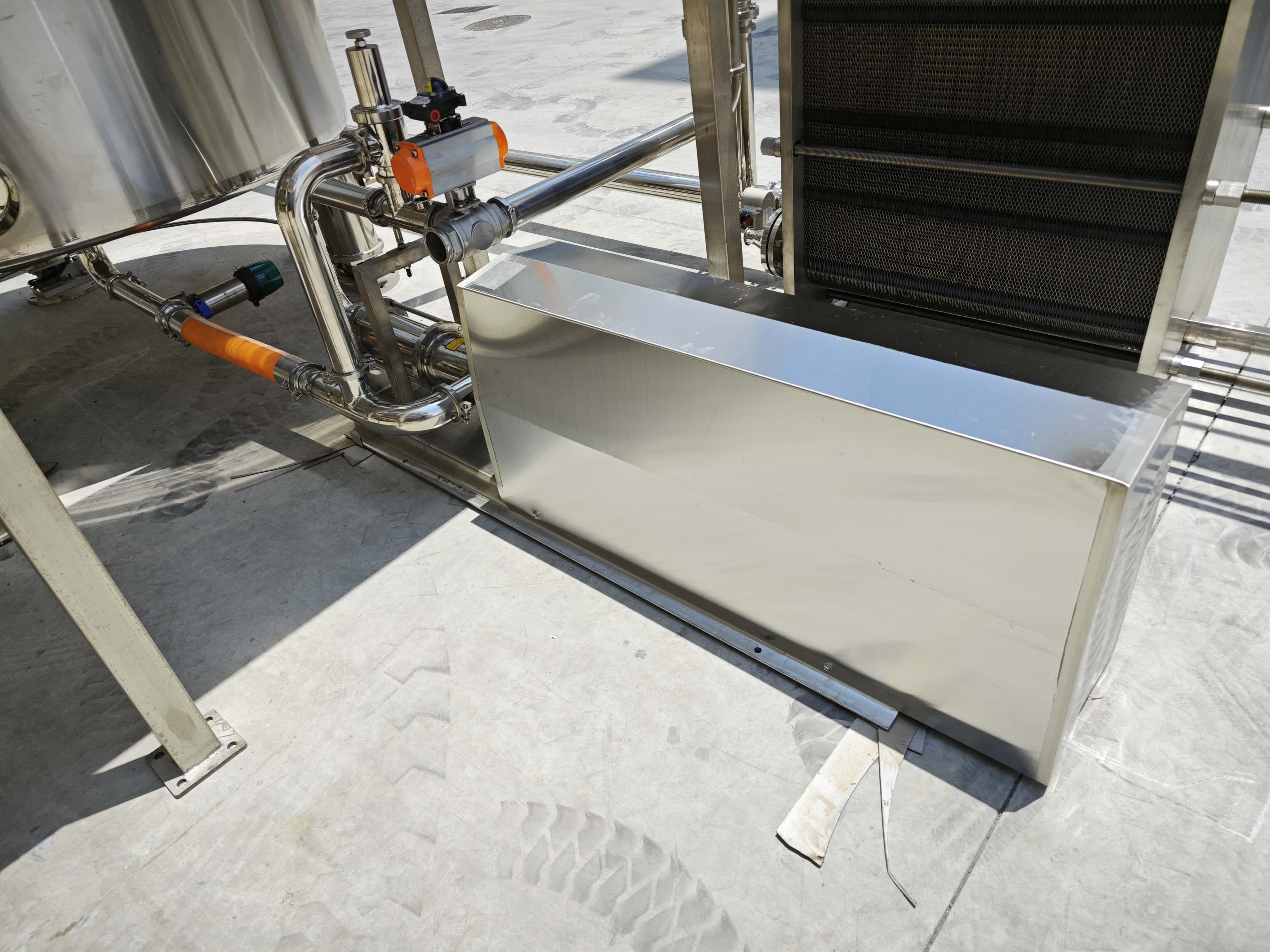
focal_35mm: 23
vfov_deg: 58.9
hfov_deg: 73.9
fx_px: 844
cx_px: 635
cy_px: 476
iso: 50
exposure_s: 1/1748
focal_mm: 5.43
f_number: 1.8
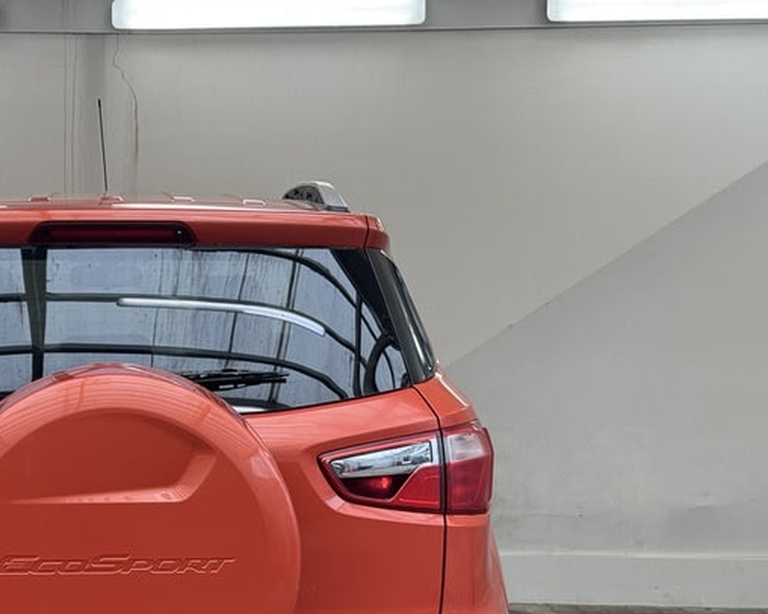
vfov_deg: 18.3
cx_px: 118
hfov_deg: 22.6
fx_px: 1886
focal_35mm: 83
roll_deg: -0.5
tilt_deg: -9.6
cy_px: 486
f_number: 1.78
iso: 64
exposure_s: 1/221
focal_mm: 6.76
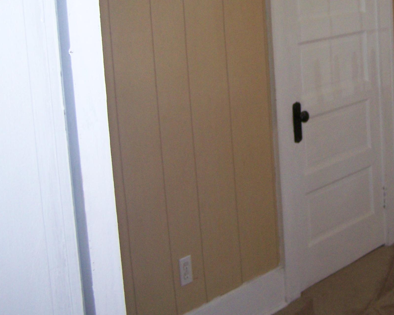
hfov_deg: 26.6
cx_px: 323
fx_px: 816
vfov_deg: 21.5
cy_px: 54
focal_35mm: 70
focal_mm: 6.3
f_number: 2.8
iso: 160
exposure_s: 1/60
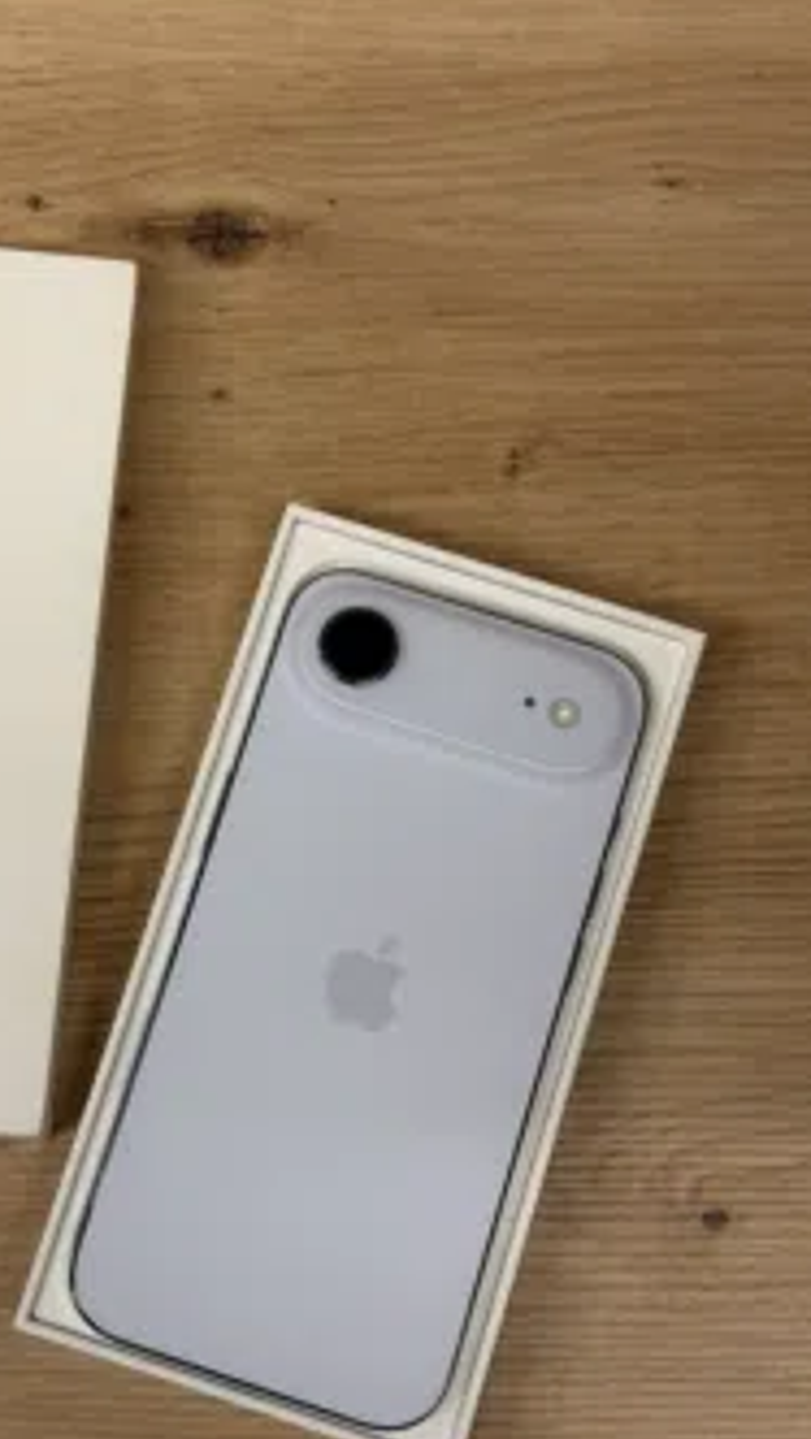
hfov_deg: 19.0
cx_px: 226
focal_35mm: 63
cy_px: 737
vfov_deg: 33.3
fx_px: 2406
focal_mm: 6.76
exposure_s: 1/50
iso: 50
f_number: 1.78
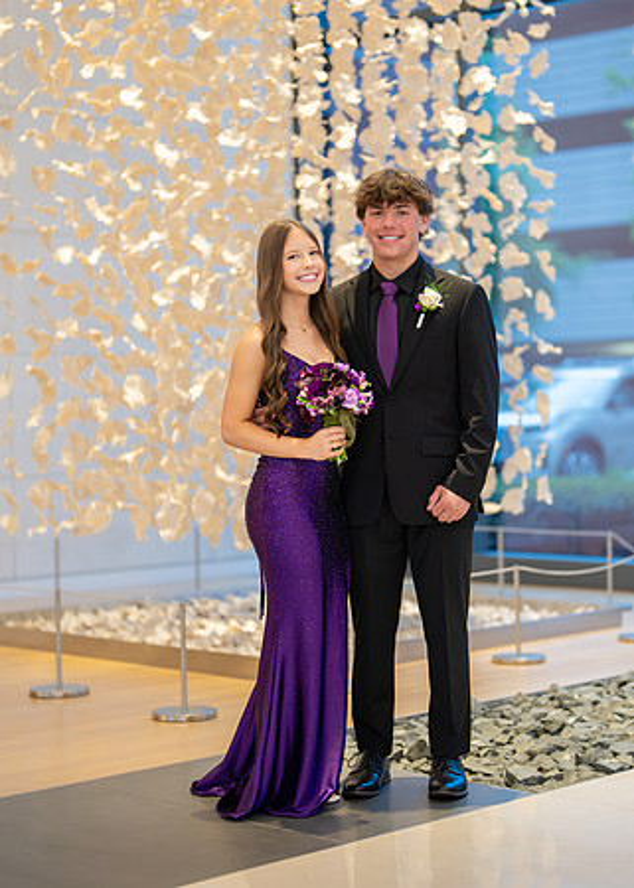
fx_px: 1912
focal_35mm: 76
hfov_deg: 18.8
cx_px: 387
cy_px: 453
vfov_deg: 26.2
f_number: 1.2
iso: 800
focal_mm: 50
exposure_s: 1/800
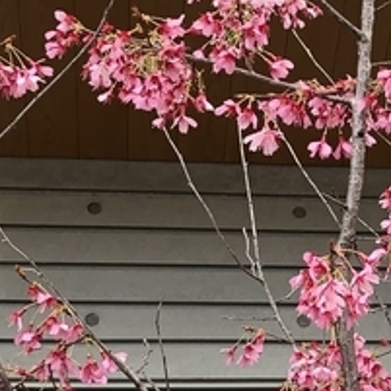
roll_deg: +4.4
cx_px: 535
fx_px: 1891
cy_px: 282
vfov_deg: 11.8
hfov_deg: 11.4
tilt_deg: +24.4
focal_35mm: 148
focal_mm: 3.99
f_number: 1.8
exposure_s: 1/120
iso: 40
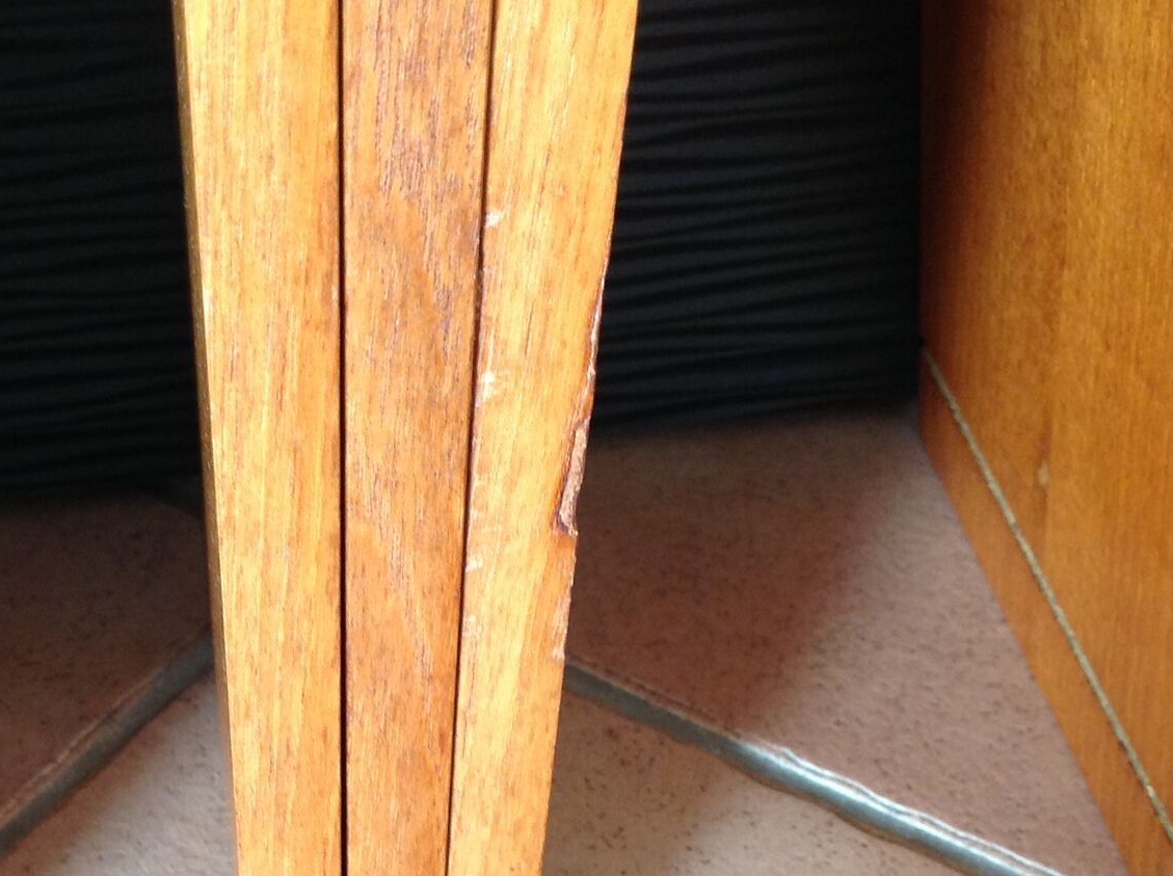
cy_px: 711
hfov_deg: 31.1
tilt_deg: -46.0
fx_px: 2098
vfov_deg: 23.2
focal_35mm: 62
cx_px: 420
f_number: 2.4
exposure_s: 1/15
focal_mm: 4.28
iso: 125
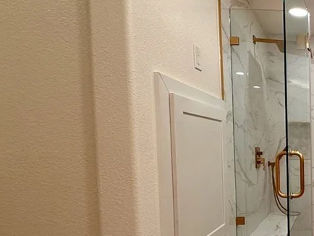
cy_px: 164
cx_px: 363
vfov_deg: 42.2
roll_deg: -0.1
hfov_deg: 41.2
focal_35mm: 33
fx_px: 300
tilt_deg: -3.3
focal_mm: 2.22
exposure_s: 1/120
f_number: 2.2
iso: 100
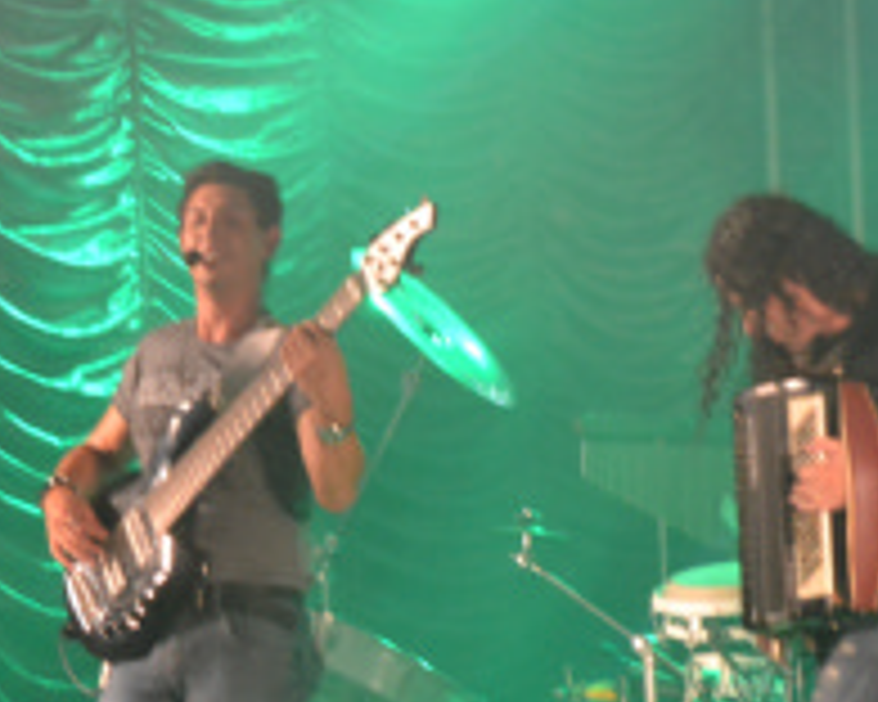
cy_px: 304
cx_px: 338
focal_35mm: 486
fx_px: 12634
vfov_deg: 3.2
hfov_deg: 4.0
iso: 3200
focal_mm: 135
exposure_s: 1/80
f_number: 7.1
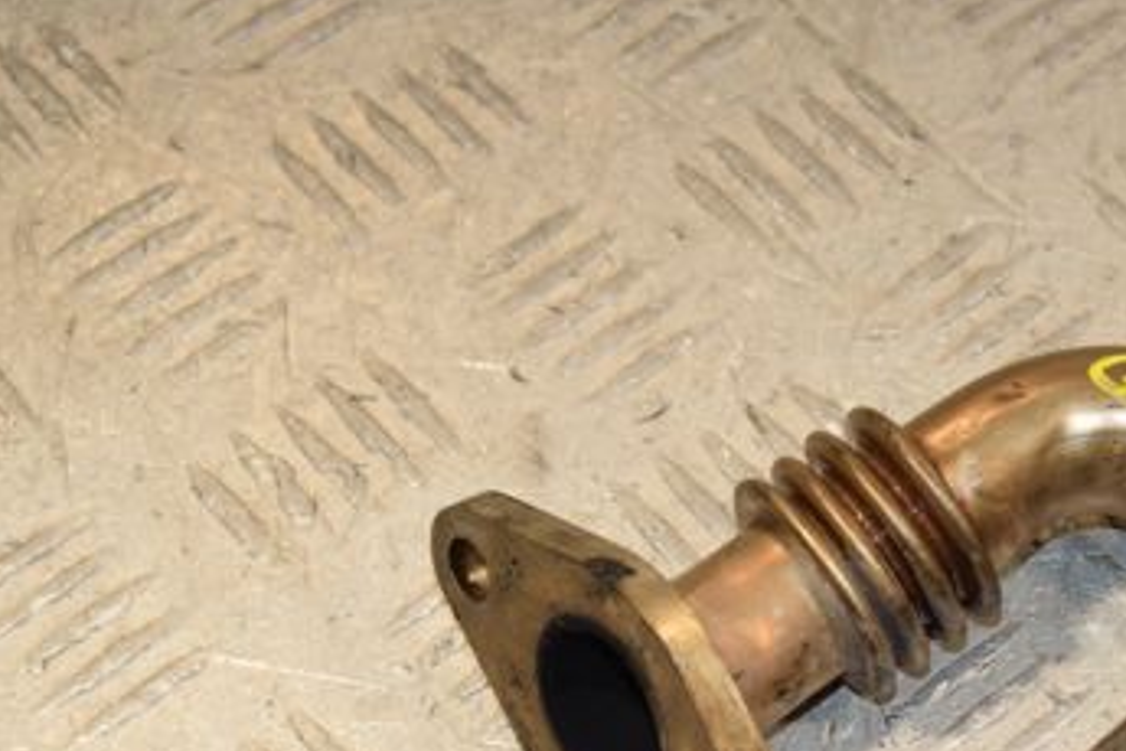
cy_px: 529
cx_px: 982
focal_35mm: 139
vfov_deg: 9.9
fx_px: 4347
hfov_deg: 14.6
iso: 800
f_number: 7.1
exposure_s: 1/200
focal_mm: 50
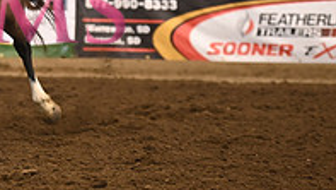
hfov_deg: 3.8
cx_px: -107
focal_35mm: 572
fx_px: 5098
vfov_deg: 2.1
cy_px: -42
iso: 1600
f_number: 2.8
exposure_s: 1/250
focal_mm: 185
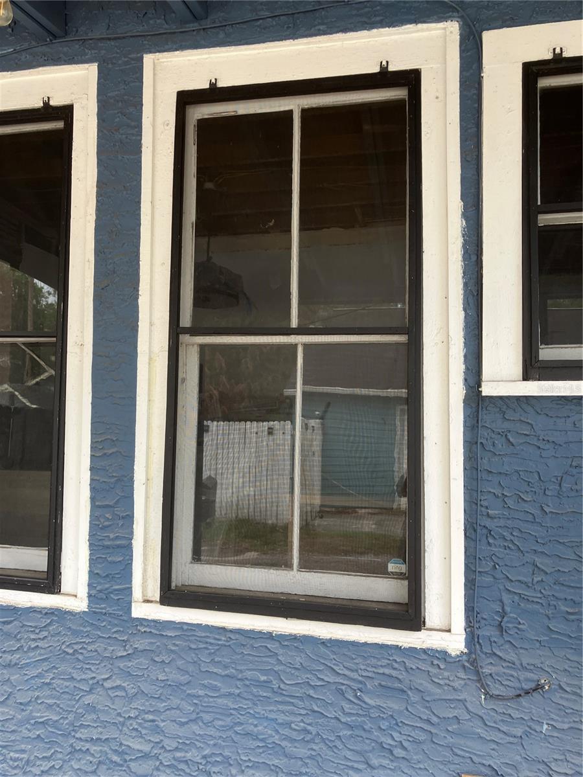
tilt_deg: +2.0
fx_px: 629
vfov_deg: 63.4
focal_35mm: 28
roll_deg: +0.3
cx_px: 292
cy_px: 388
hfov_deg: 49.7
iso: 25
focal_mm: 3.99
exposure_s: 1/122
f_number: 1.8
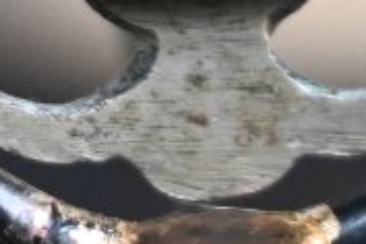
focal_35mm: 456
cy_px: -199
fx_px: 4640
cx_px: 263
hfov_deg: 4.5
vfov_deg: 3.0
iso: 2800
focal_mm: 45
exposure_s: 1/125
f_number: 6
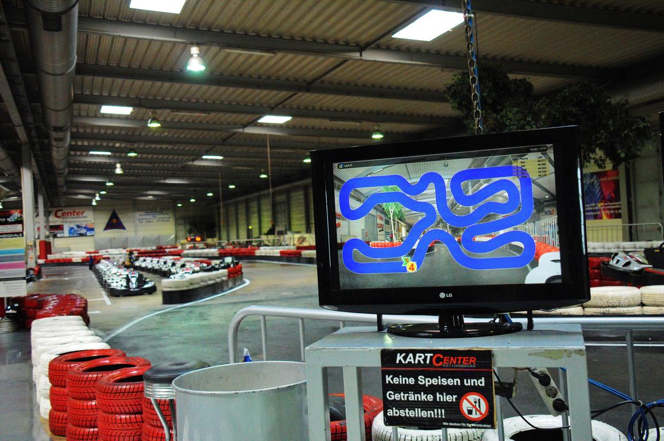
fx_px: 691
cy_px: 220
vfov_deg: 35.4
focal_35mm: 38
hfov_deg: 51.3
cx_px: 332
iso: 3200
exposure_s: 1/125
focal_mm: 25
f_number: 4
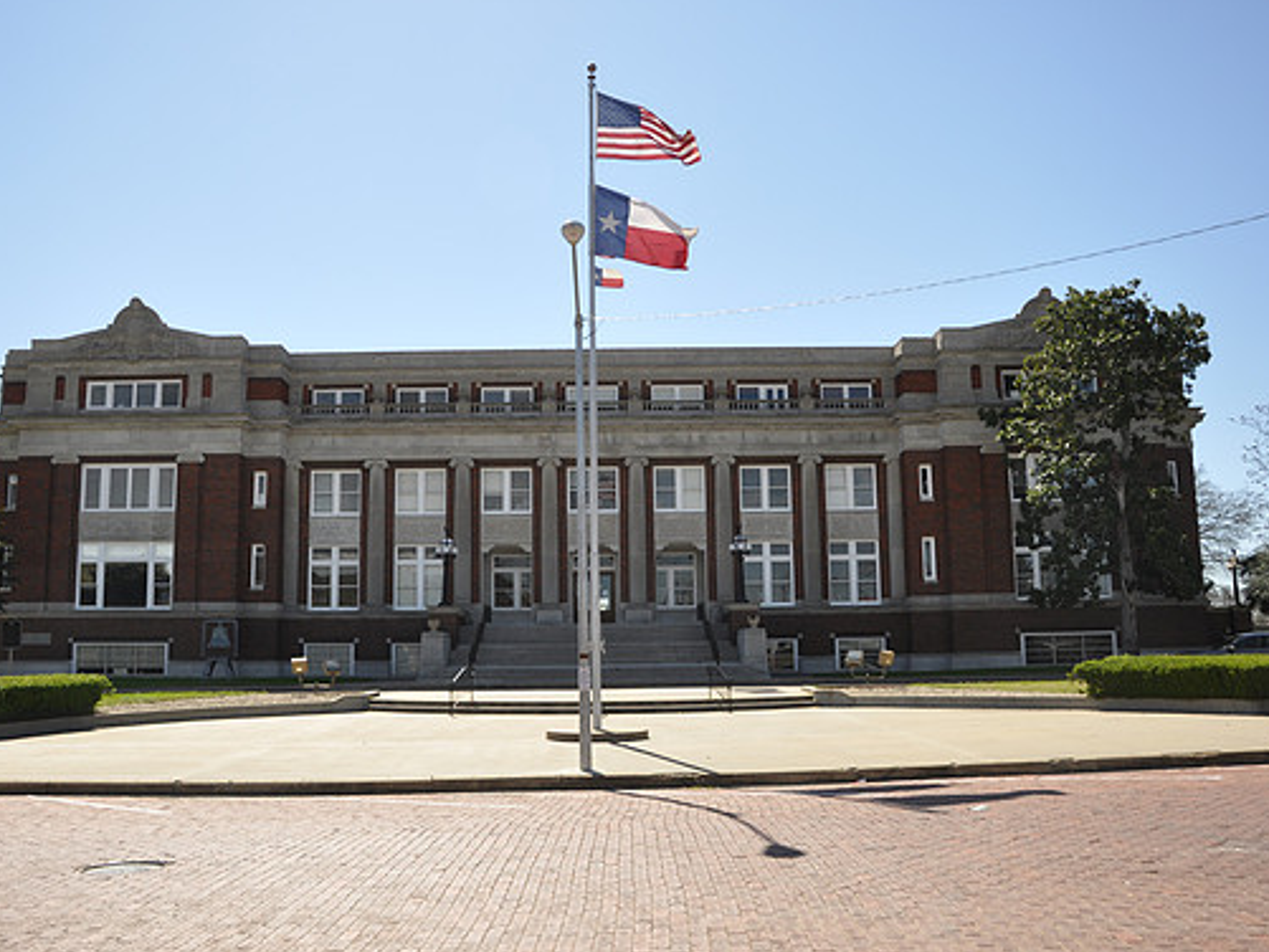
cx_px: 600
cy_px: 470
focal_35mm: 30
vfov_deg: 46.8
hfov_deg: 59.9
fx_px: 1100
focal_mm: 18
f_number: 7.1
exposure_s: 1/200
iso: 200
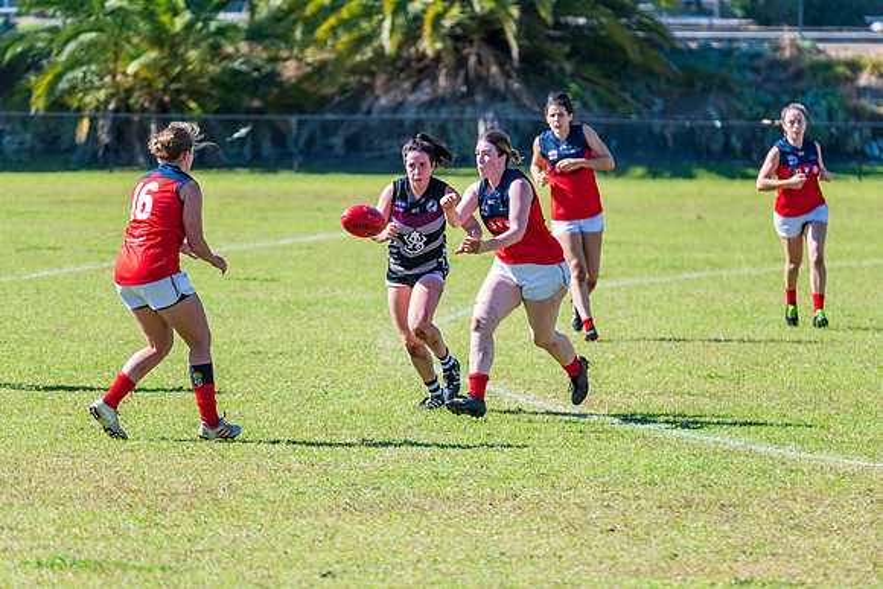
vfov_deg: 4.4
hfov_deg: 6.6
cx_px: 461
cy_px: 307
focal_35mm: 314
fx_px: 7691
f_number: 6.3
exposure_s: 1/2000
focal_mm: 300
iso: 800
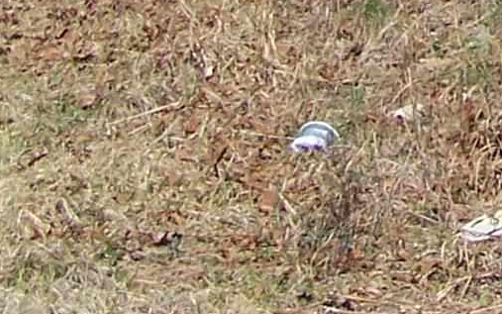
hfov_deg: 8.8
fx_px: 3079
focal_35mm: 225
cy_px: -638
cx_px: 1007
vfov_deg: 5.5
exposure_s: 1/640
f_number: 4
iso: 80
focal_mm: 6.3
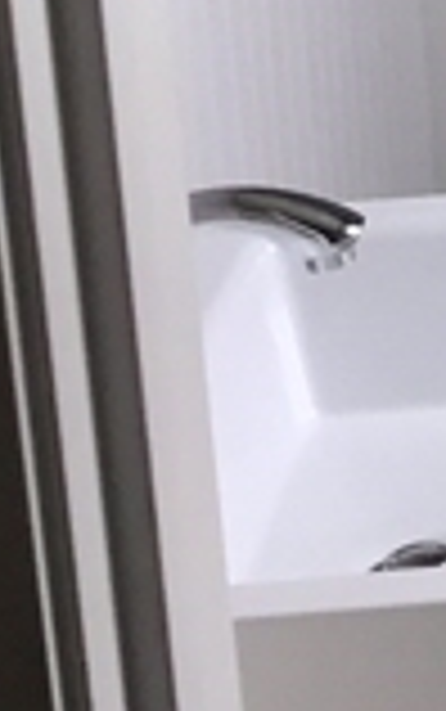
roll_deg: +2.0
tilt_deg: -11.4
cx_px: 1261
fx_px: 3106
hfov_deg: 7.4
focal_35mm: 160
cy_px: -360
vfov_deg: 12.4
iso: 32
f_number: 2.4
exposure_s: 1/120
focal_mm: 3.3
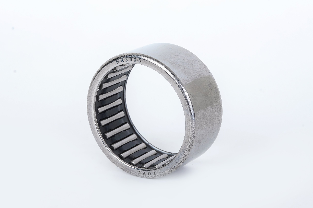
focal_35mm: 50
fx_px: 435
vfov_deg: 27.0
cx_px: 156
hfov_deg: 39.6
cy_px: 104
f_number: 16
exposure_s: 1/160
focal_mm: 50
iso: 100
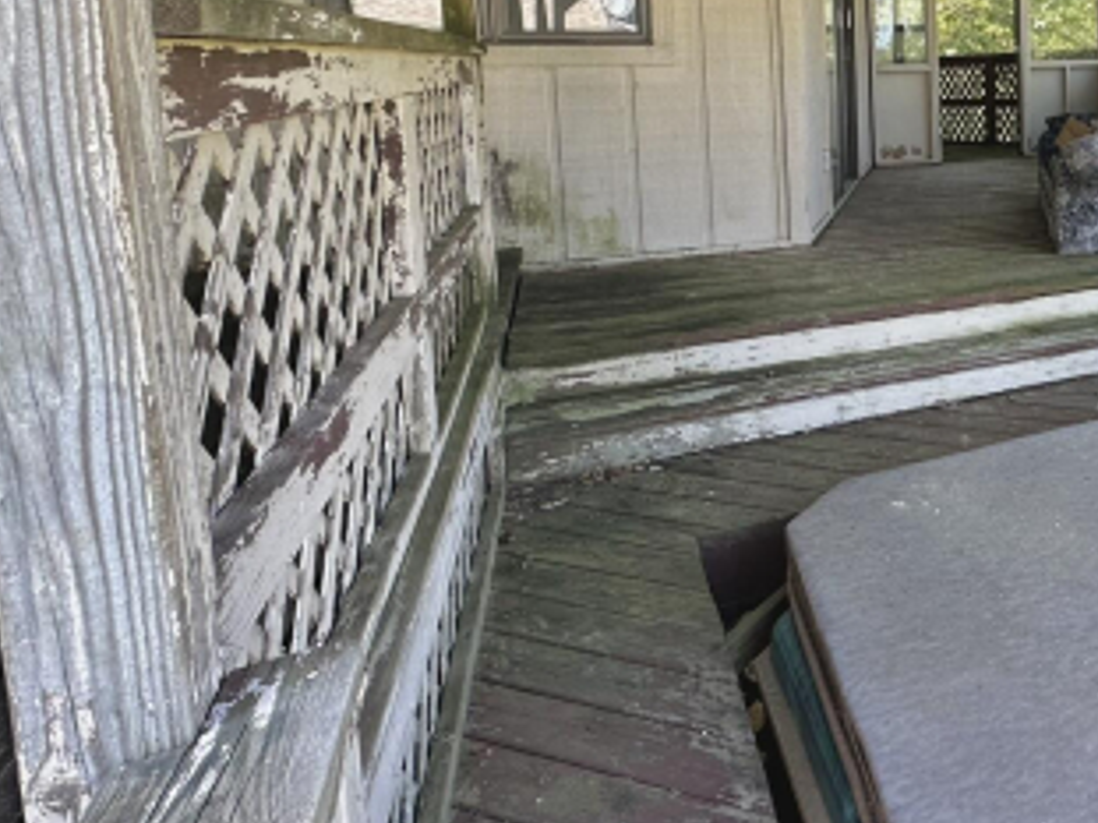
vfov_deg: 44.3
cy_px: 152
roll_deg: +0.4
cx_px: 1124
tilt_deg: -5.6
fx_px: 951
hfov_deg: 48.2
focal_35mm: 30
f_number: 2.2
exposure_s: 1/99
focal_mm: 2.22
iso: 100
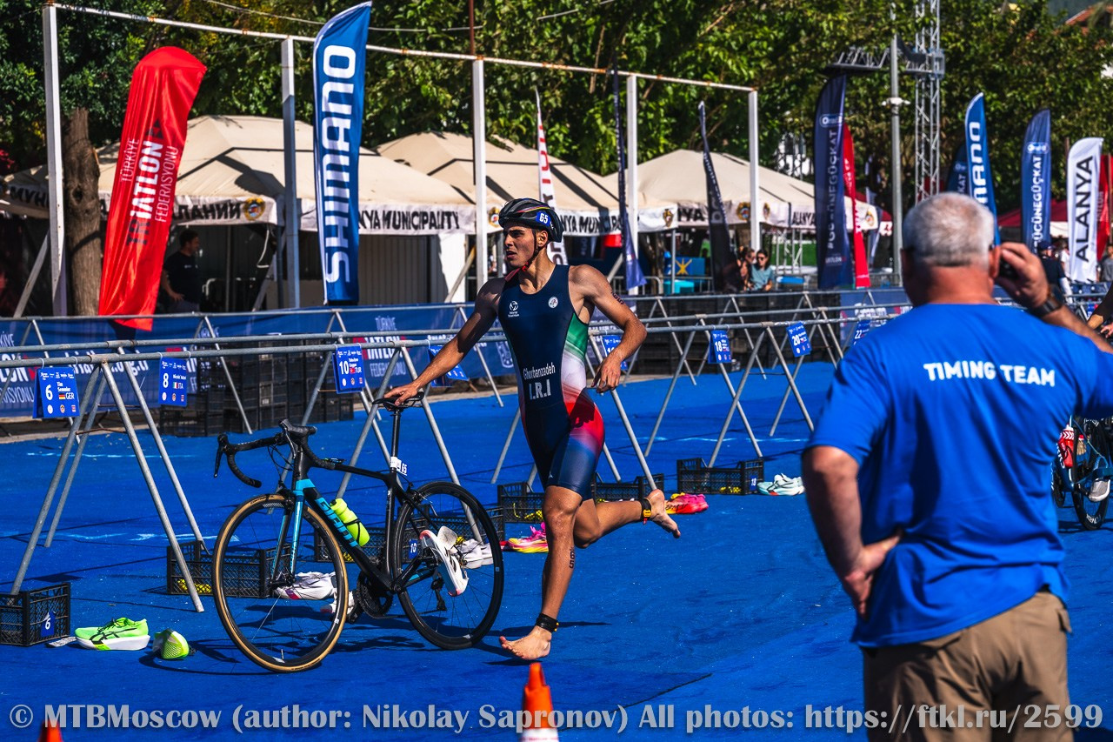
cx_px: 556
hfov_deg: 18.6
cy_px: 371
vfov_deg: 12.4
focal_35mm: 110
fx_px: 3400
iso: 100
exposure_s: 1/1250
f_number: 7.1
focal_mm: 110
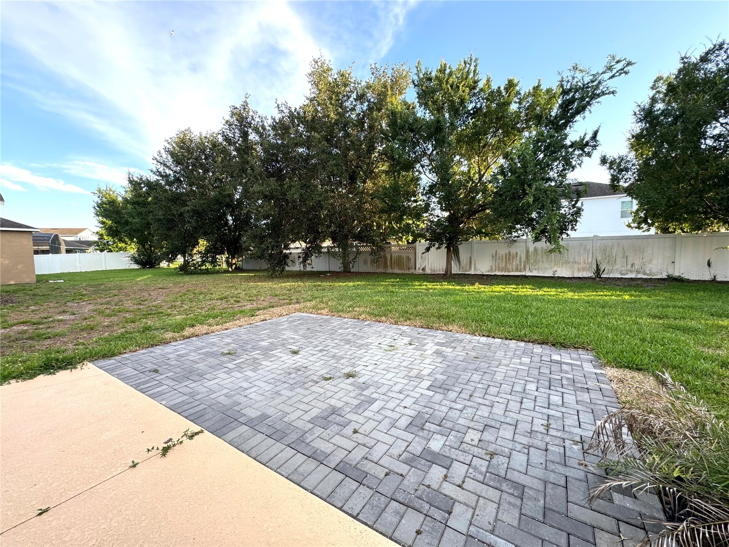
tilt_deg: -3.8
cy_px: 274
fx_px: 295
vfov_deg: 85.7
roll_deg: +0.7
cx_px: 364
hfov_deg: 102.1
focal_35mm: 14
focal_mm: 2.22
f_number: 2.2
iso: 40
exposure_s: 1/138
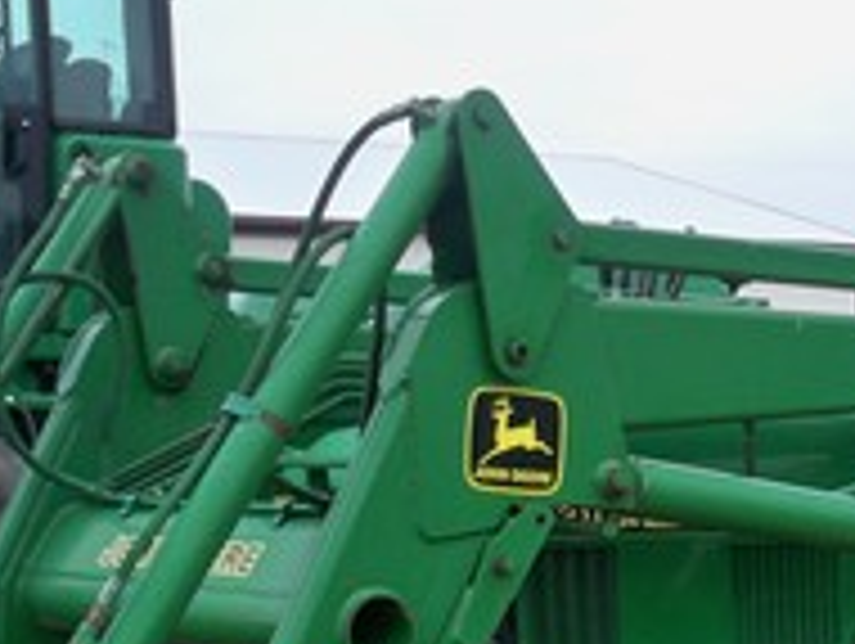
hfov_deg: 18.9
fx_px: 2473
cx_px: 922
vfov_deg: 14.4
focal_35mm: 100
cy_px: 757
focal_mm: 6.3
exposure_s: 1/200
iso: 80
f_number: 3.1
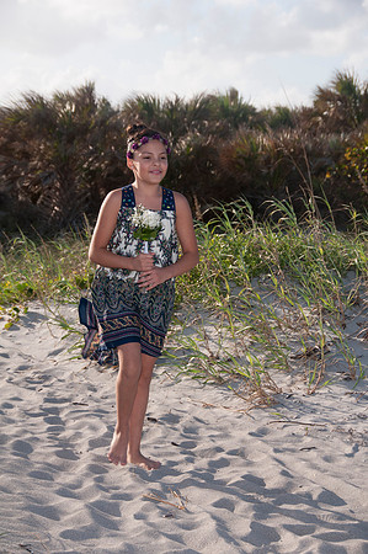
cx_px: 184
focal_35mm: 98
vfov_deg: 20.9
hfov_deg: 14.0
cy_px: 277
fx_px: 1498
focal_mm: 65
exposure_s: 1/250
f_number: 9
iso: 100
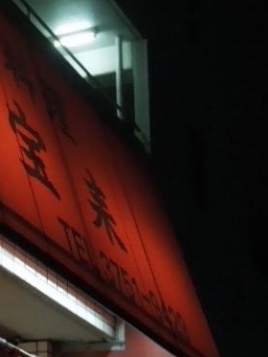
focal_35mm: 96
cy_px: 105
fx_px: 990
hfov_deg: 14.8
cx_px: -67
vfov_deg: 20.3
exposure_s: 1/30
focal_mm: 6.3
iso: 800
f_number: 3.7
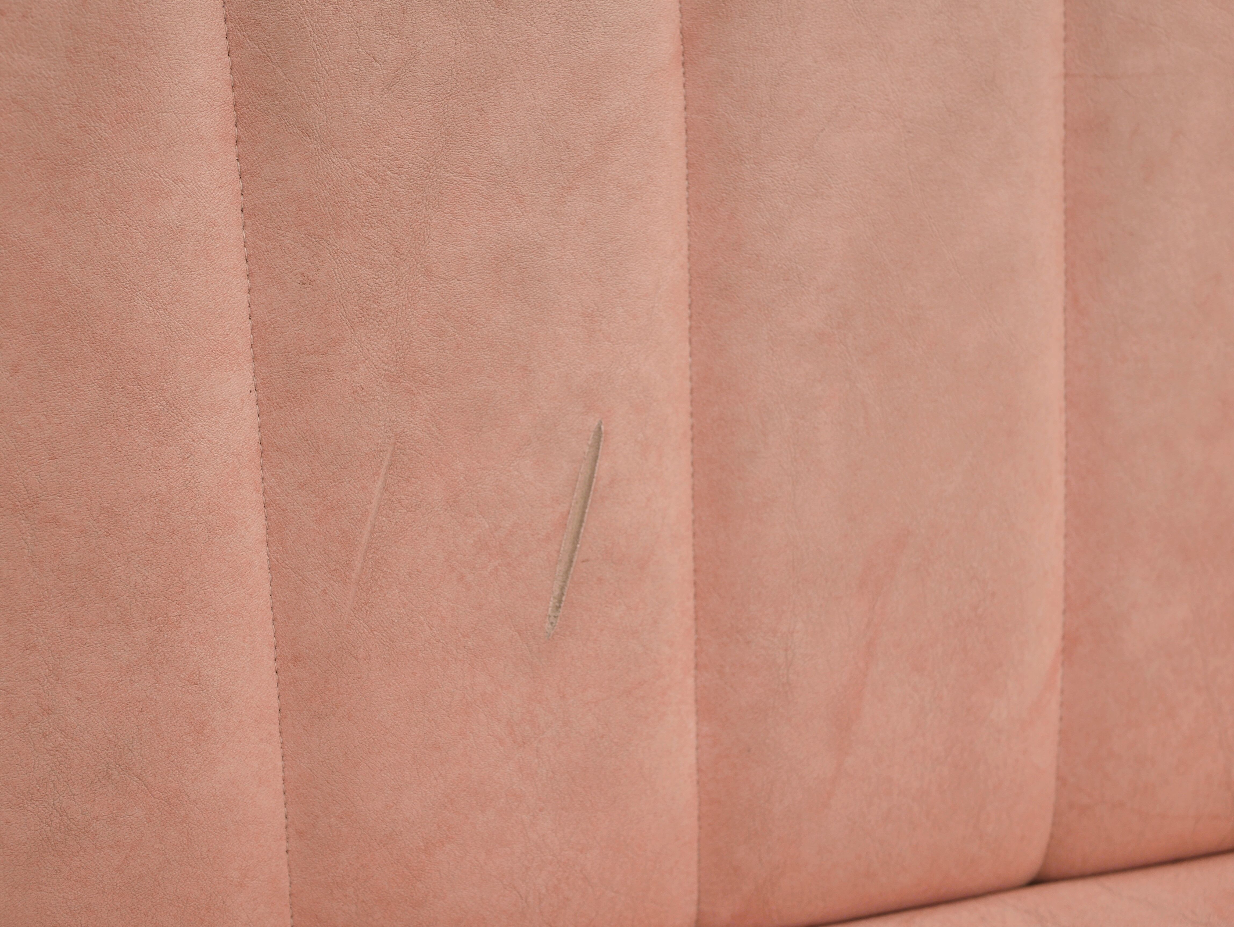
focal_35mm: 50
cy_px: 464
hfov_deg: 38.2
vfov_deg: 29.1
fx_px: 1783
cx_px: 617
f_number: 4
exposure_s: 1/500
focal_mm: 25
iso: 200
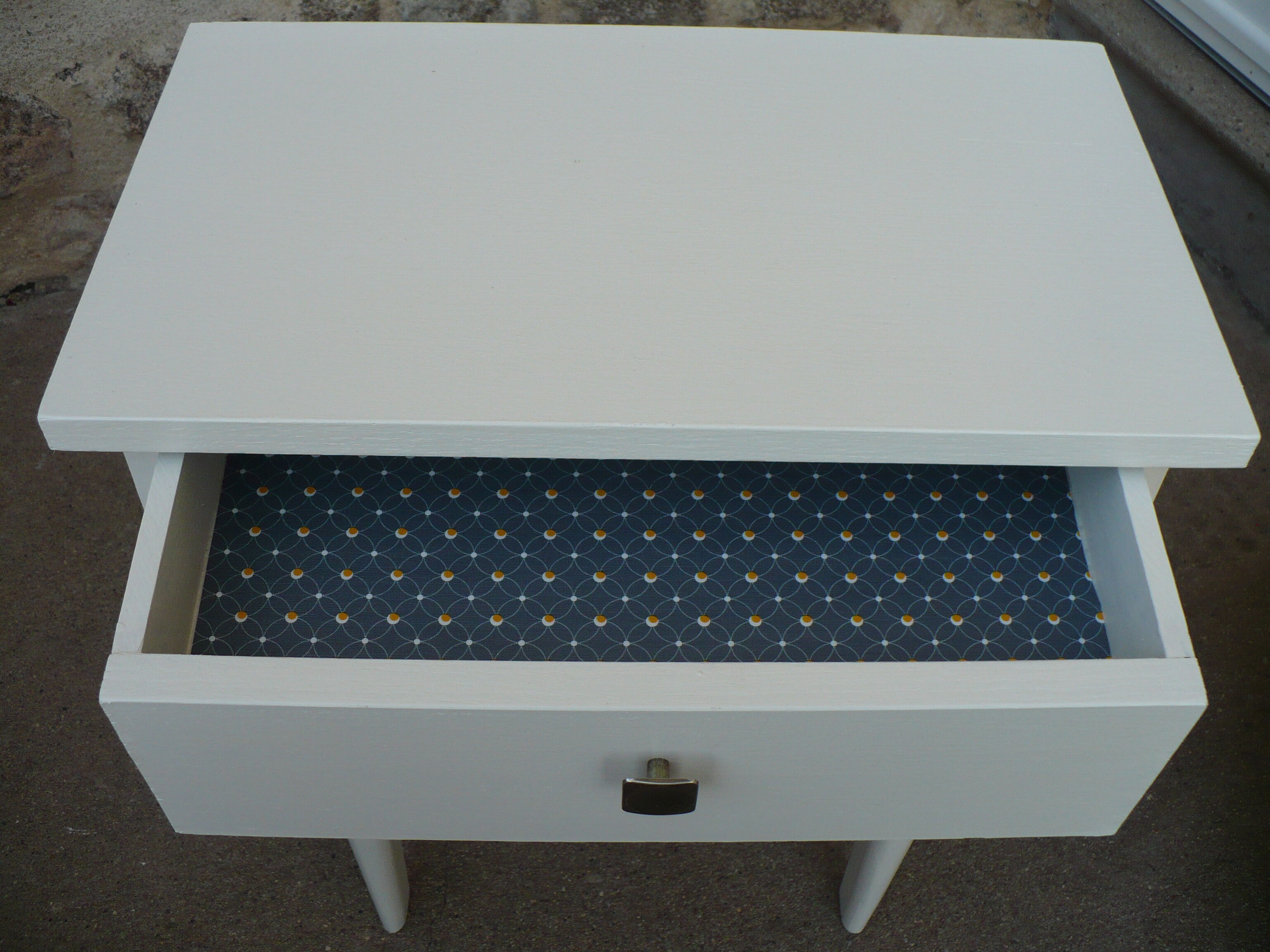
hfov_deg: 50.1
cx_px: 635
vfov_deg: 38.7
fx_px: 1357
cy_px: 476
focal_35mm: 37
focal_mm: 6.1
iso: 100
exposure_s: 1/200
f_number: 2.8
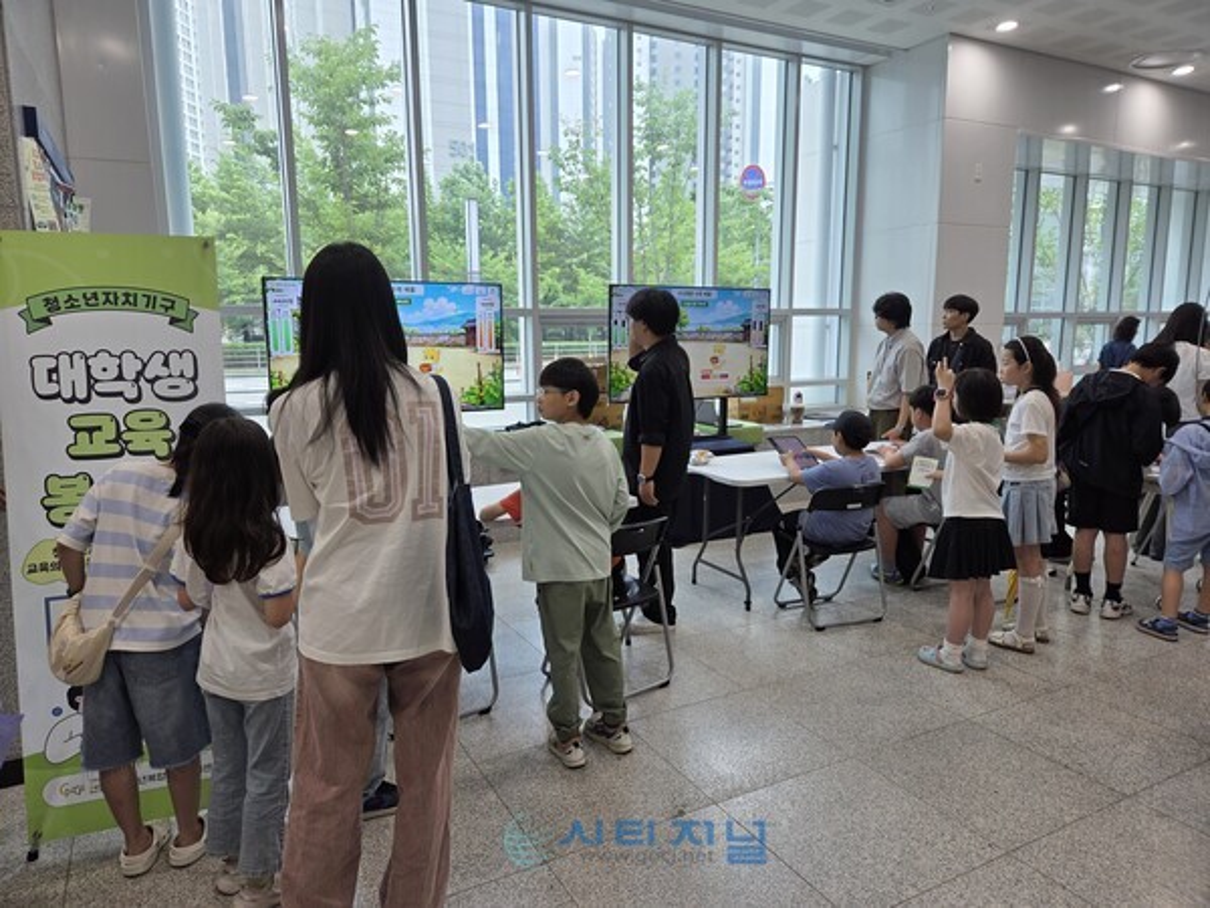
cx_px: 605
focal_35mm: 23
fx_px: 804
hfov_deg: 73.9
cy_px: 454
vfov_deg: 58.9
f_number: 1.8
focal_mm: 5.4
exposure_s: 1/120
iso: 40
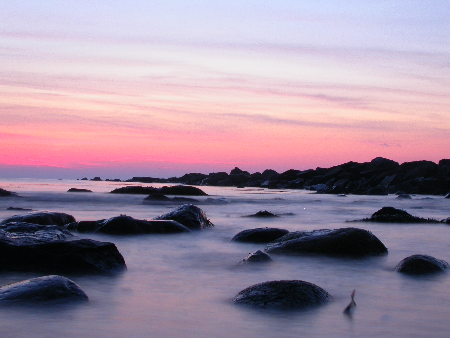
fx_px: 845
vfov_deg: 22.6
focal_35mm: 65
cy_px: 169
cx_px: 225
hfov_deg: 29.8
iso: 100
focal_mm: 13.5
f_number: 9.1
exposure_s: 4
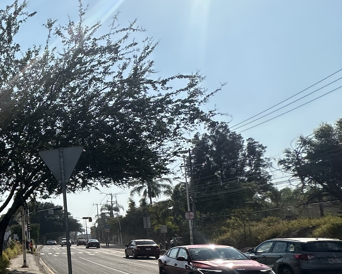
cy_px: 220
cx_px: -138
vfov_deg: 36.9
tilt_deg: +4.0
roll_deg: +1.1
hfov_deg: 31.3
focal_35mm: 39
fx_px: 395
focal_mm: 2.22
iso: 50
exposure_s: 1/2882
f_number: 2.2
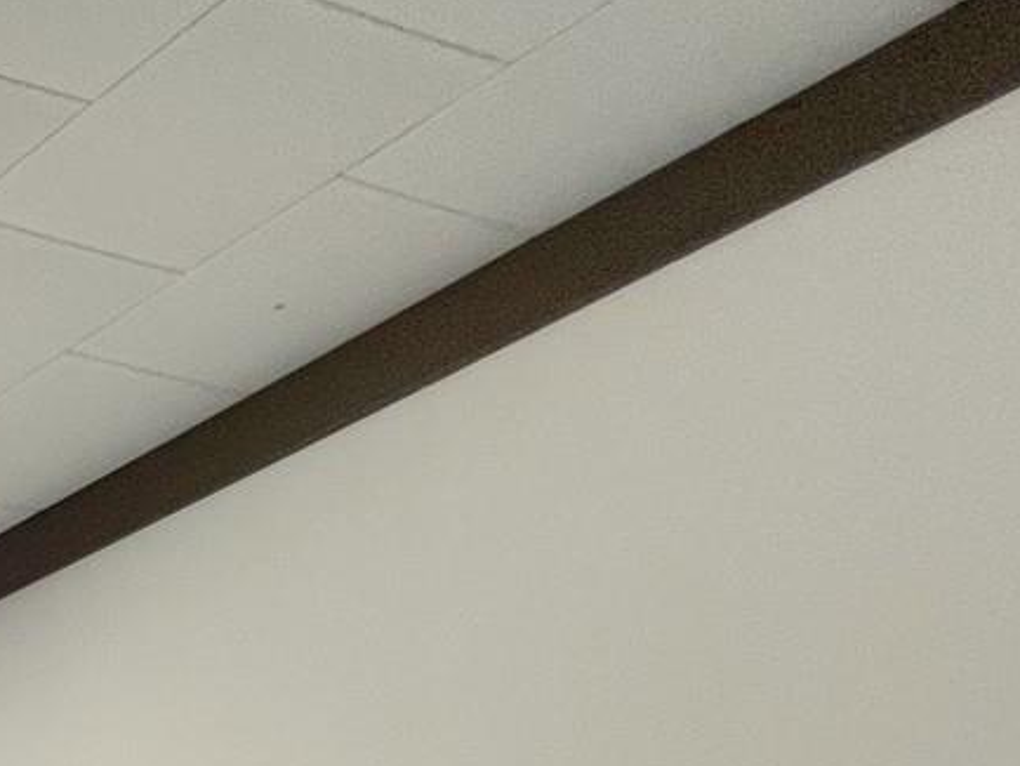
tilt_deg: -3.7
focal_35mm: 48
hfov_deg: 22.9
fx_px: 1415
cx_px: -784
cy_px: 1325
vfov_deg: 21.6
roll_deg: -0.4
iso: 160
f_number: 1.8
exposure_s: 1/120
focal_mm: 1.57
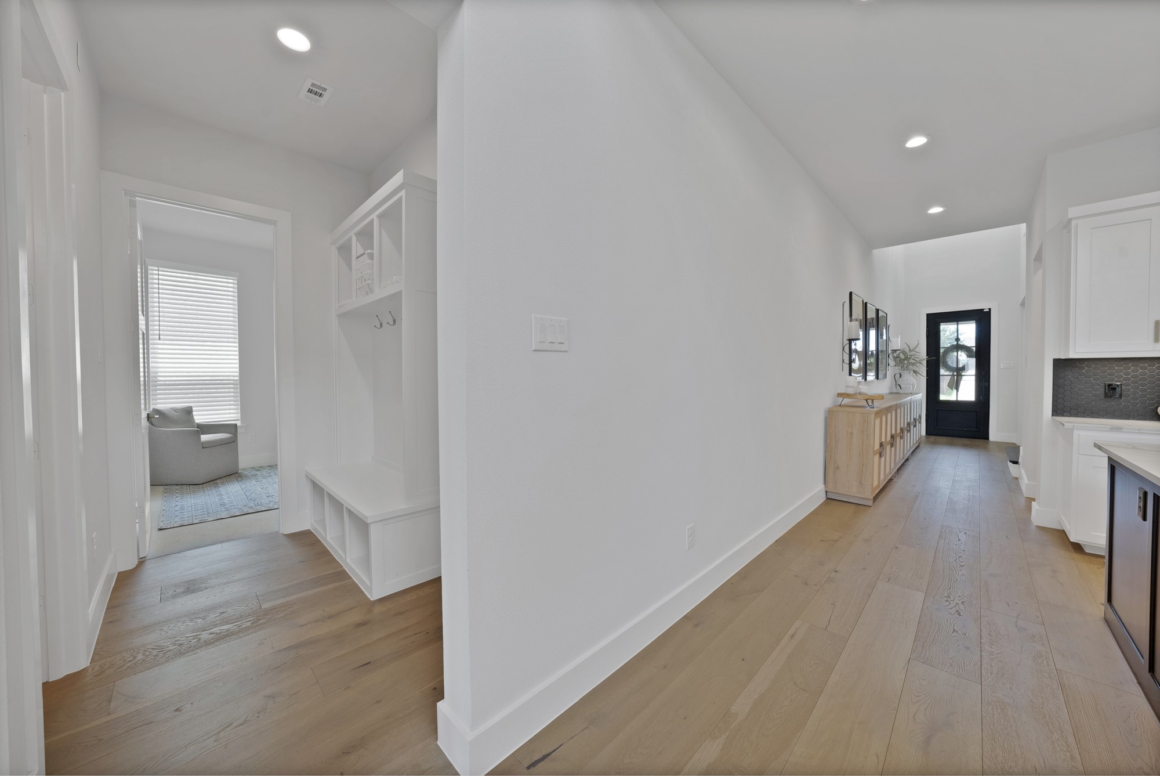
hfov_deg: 112.6
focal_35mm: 12
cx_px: 580
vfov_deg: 90.1
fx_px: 387
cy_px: 388
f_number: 9
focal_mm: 12
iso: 640
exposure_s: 1/4
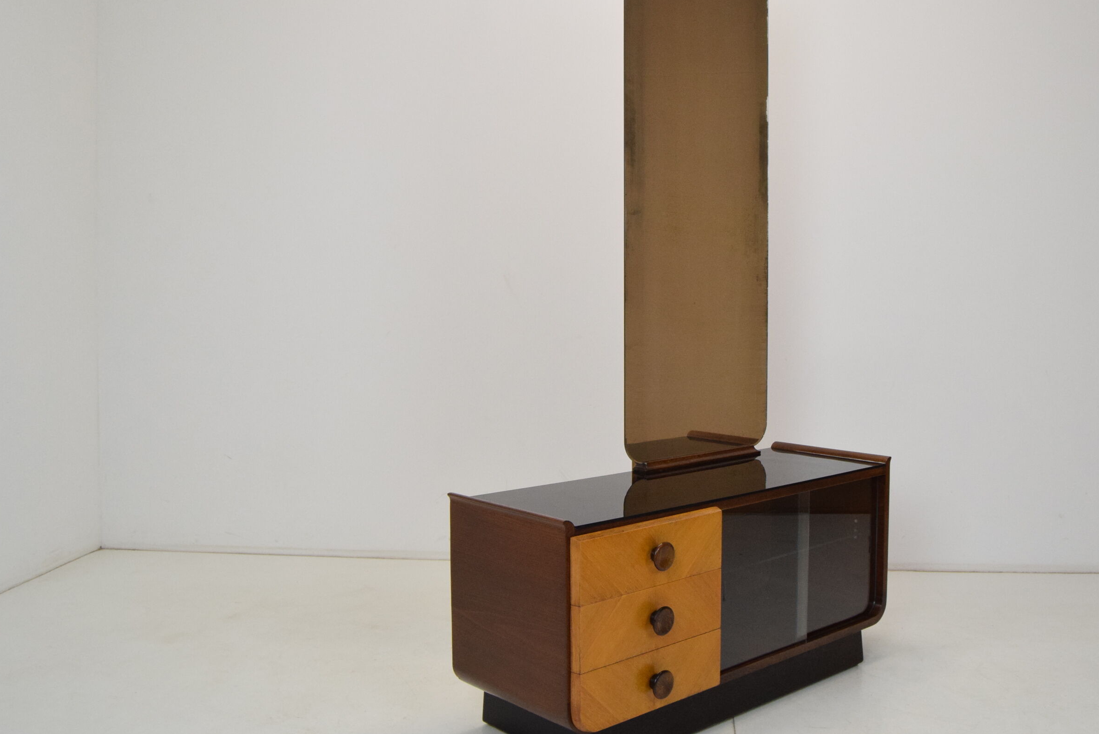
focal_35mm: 34
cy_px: 333
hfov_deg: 55.5
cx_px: 634
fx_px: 1039
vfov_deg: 38.9
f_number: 7.1
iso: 1600
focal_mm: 18
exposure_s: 1/200
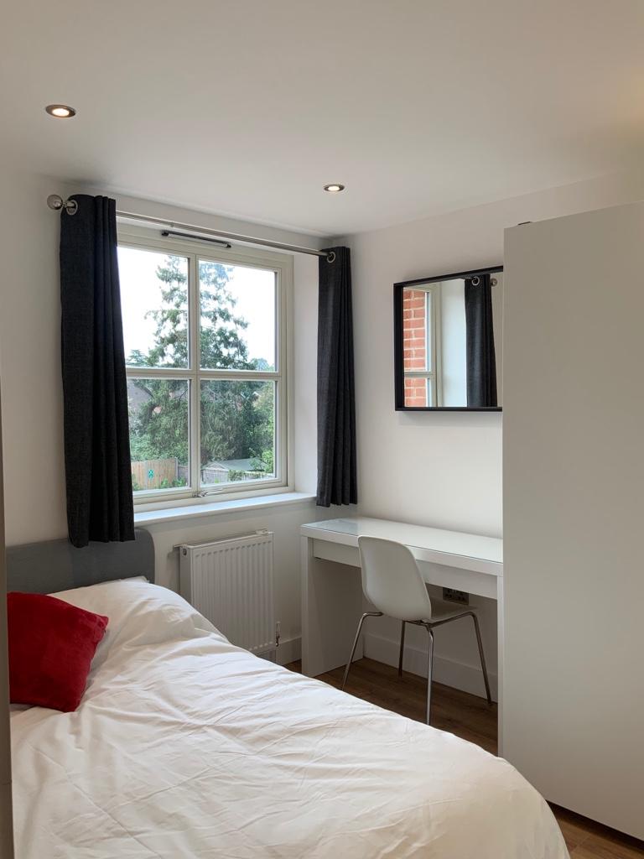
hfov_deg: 48.2
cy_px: 430
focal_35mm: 29
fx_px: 719
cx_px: 322
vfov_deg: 61.7
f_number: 1.8
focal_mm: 3
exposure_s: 1/123
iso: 16
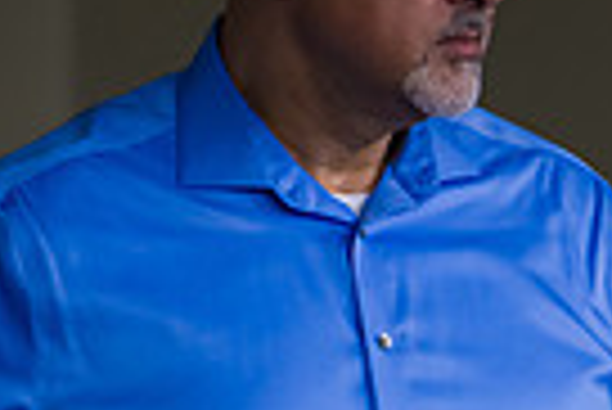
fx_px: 14550
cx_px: 364
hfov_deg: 2.4
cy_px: 295
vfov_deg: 1.6
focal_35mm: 855
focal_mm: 200
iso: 1600
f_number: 3.2
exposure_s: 1/200
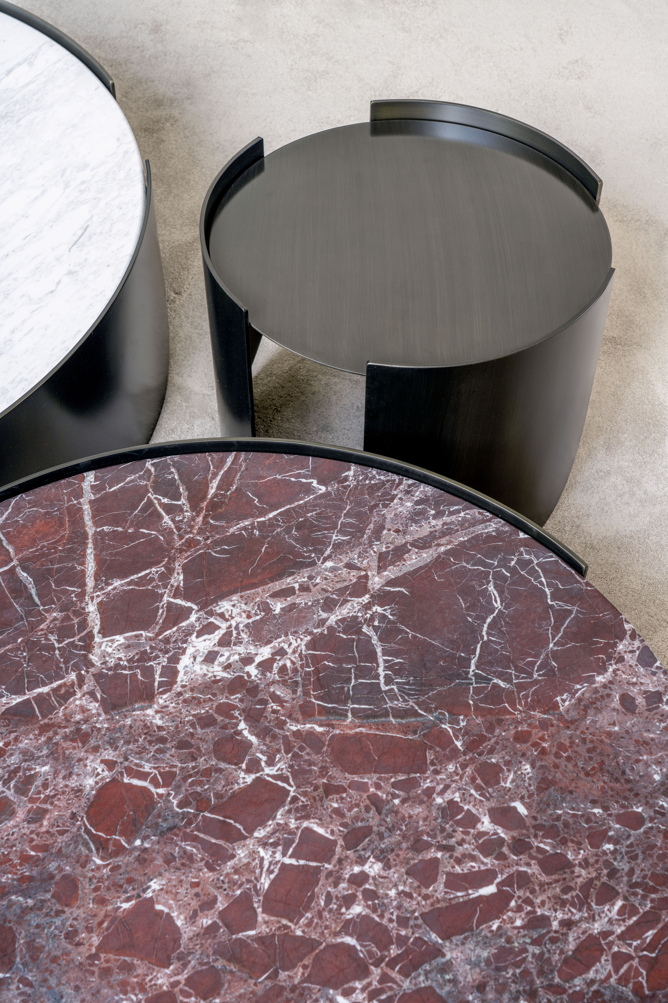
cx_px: 334
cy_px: 502
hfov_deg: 29.2
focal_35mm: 46
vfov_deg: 42.7
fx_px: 1280
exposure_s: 1/160
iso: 160
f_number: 10
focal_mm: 46
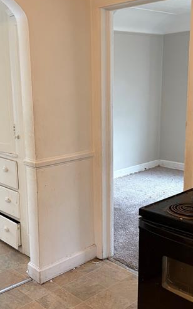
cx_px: 75
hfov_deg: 29.8
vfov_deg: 46.2
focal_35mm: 43
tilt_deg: -12.8
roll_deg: +1.9
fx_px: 361
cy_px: 161
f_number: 1.6
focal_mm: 5.96
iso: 250
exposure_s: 1/60
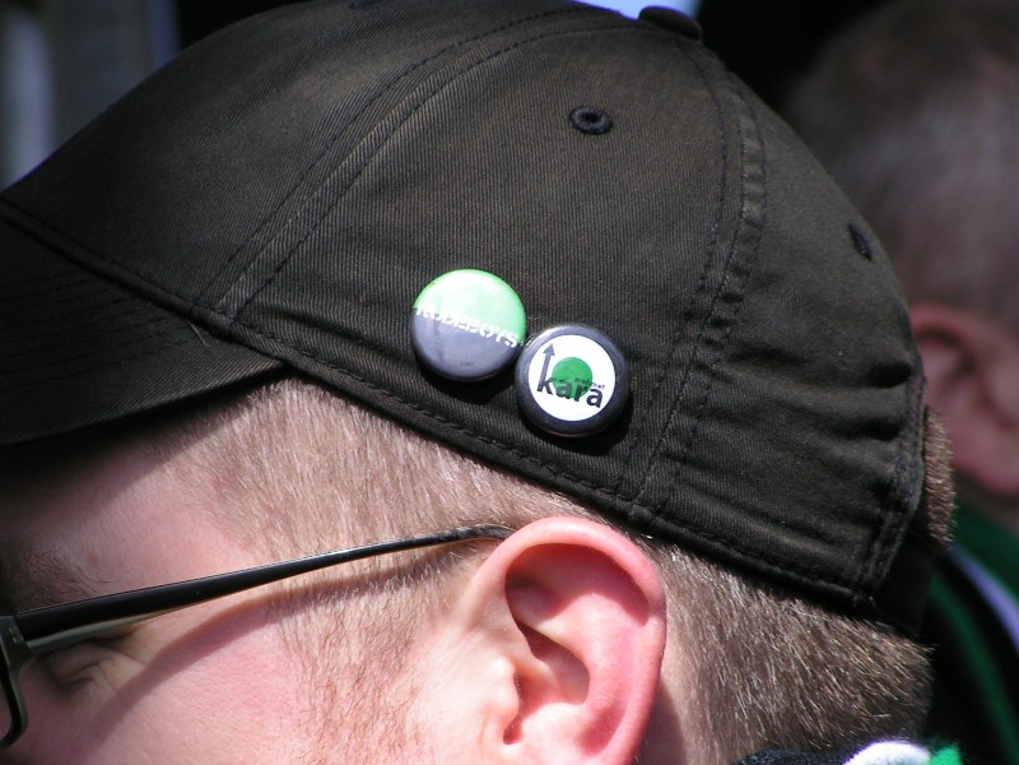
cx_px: 510
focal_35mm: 340
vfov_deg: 4.4
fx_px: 10009
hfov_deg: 5.8
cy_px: 382
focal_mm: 52
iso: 50
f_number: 4.5
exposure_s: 1/640
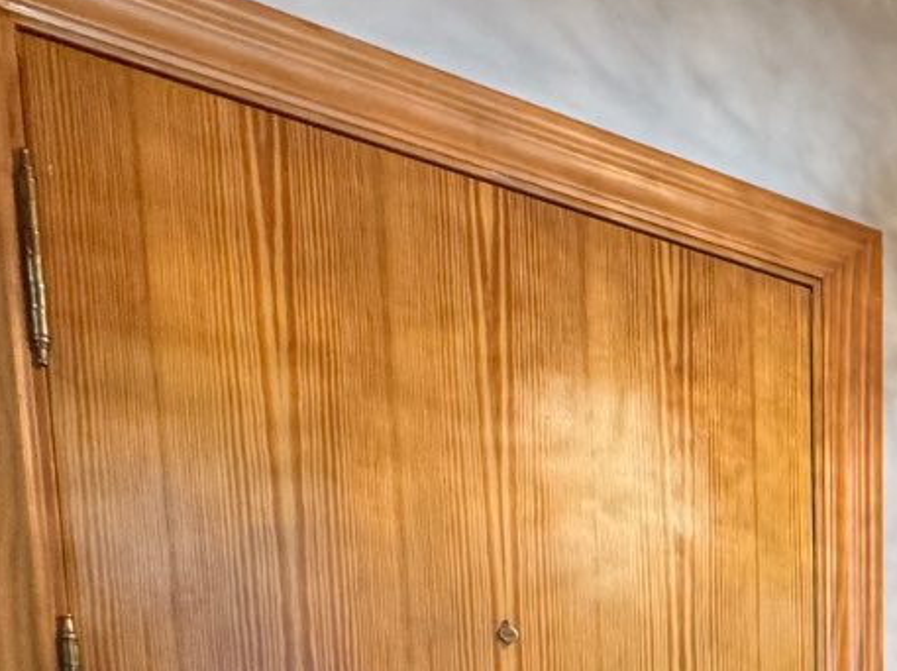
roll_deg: -1.0
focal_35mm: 46
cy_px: 980
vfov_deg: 24.9
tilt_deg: -6.9
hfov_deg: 31.7
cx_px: 1166
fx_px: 1191
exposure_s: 1/50
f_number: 2.2
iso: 500
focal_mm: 2.22
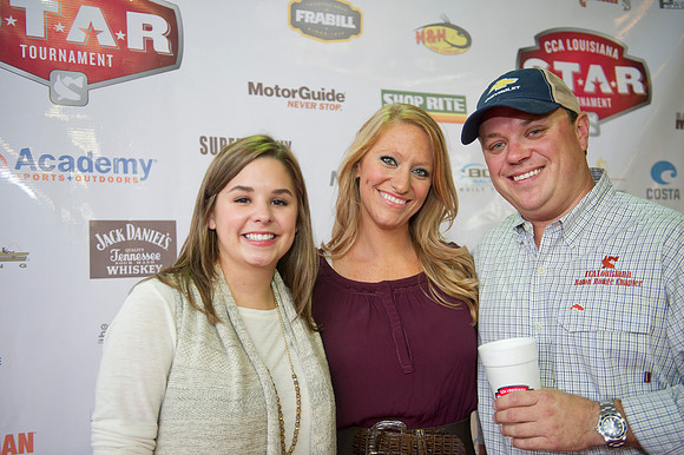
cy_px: 228
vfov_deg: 36.8
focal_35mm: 36
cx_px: 342
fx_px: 684
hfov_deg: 53.2
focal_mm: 36
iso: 640
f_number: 2.8
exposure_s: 1/100
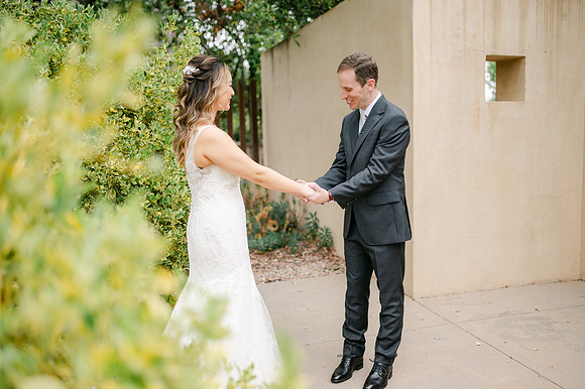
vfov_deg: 36.6
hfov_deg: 52.8
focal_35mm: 36
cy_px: 194
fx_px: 589
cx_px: 292
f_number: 1.4
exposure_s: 1/2000
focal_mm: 35
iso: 100
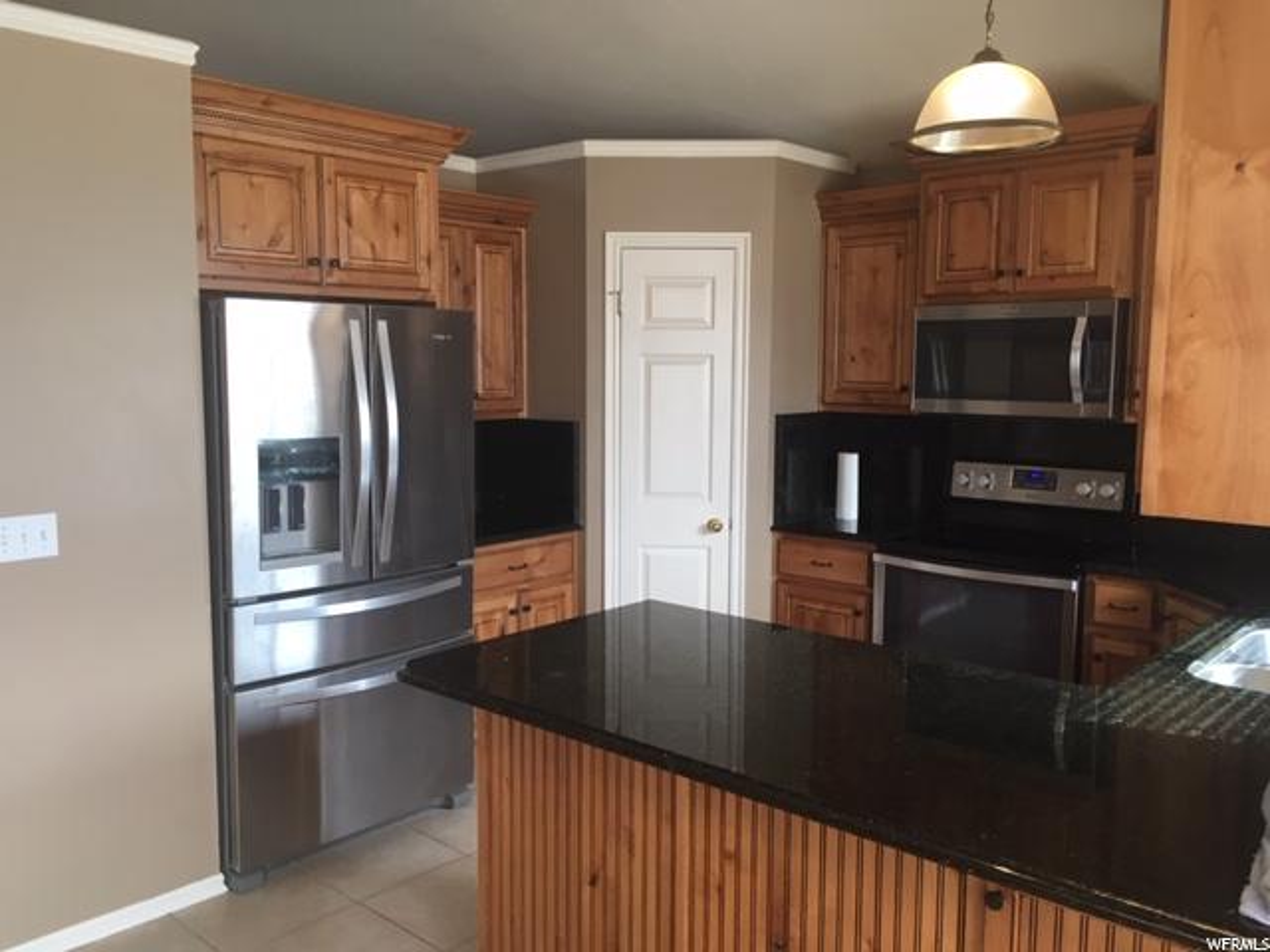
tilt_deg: -4.4
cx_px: 635
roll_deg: +0.8
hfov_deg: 61.7
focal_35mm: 29
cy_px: 476
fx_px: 1064
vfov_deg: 48.2
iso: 32
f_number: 2.2
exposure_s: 1/30
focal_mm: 4.15
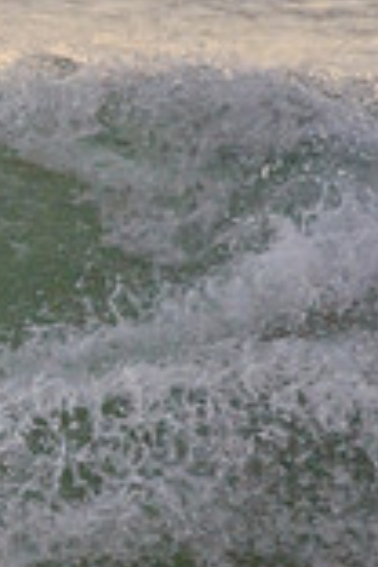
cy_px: 249
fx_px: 43908
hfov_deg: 0.5
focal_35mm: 2788
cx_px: -596
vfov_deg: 0.7
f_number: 5.6
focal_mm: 500
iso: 1600
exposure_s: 1/320
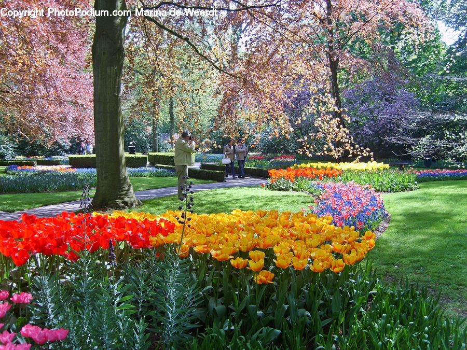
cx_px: 234
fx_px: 472
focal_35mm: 35
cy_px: 175
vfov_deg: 40.7
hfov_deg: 52.6
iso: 50
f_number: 2.8
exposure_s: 1/180
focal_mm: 7.4
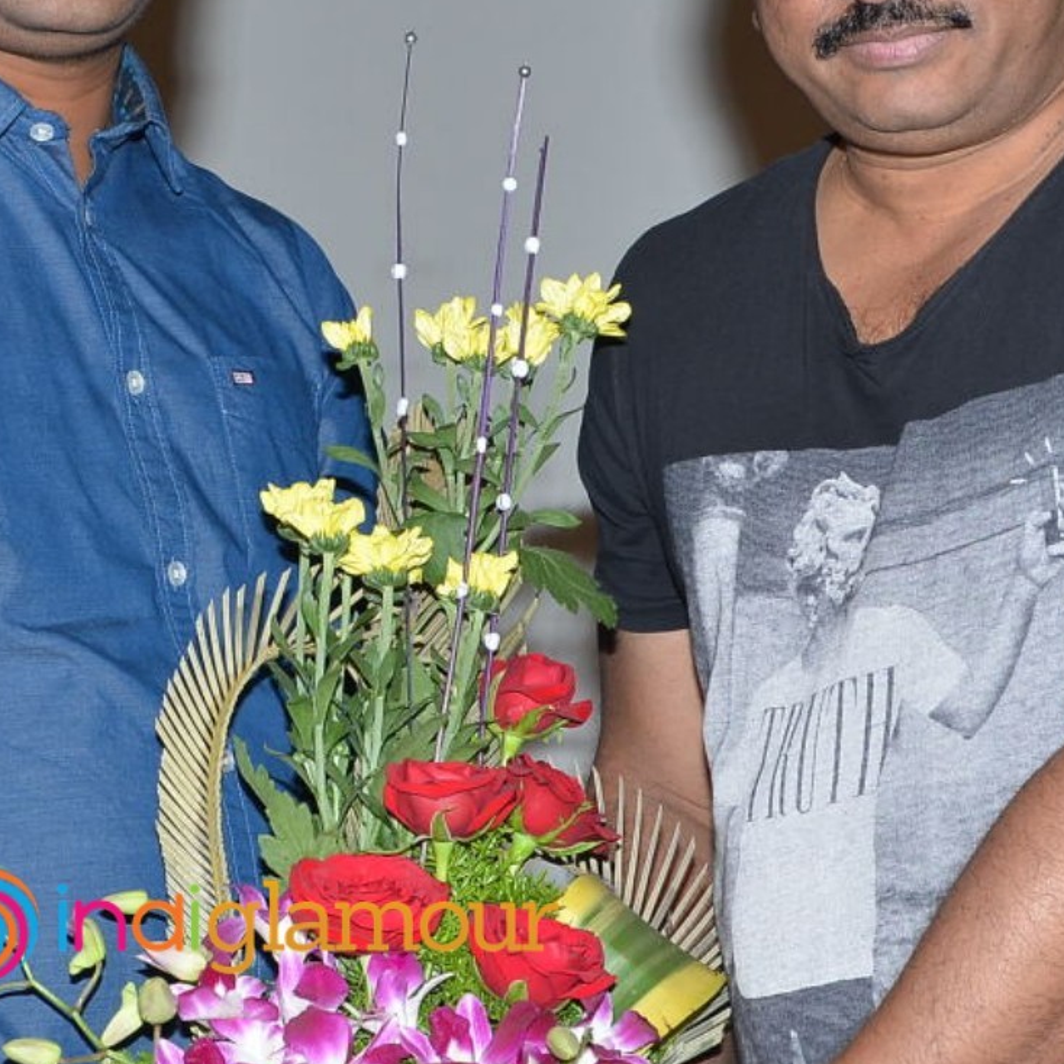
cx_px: 238
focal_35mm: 157
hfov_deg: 11.1
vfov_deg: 11.1
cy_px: 490
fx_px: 5460
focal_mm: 40
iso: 320
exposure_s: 1/125
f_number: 6.3
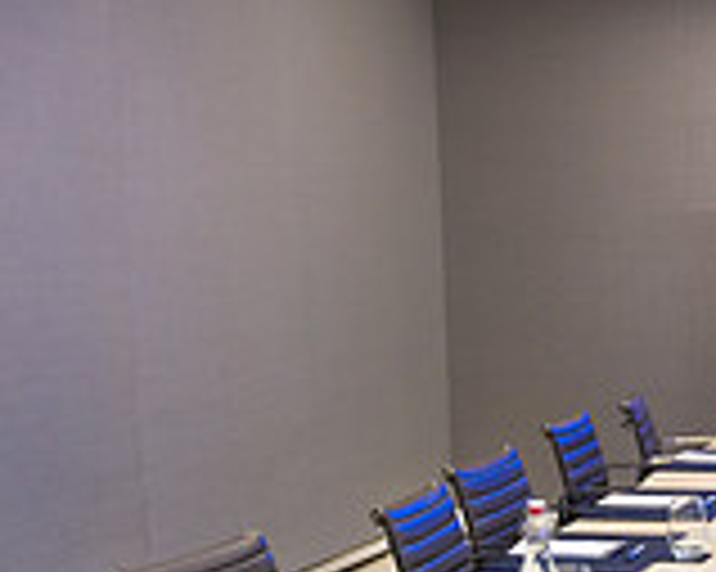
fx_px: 1821
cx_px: 719
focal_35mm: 86
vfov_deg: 17.5
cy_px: 531
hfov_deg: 21.4
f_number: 3.2
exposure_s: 1/250
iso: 800
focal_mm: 24
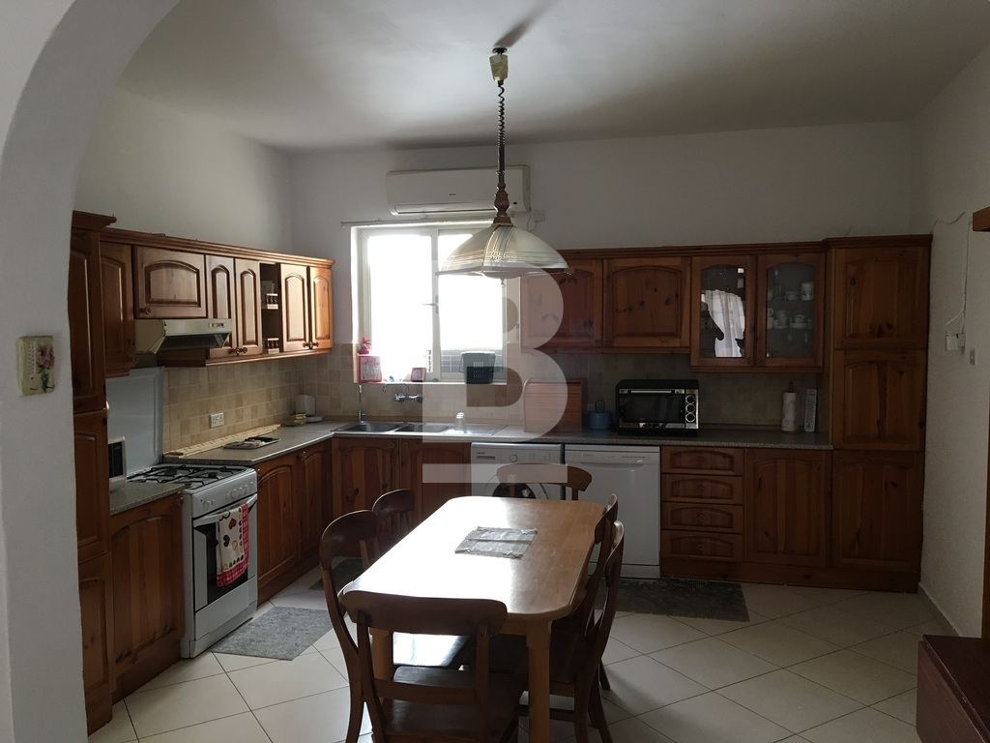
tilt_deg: -3.3
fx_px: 829
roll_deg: +1.4
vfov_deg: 48.2
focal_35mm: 29
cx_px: 495
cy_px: 372
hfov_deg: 61.7
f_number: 2.2
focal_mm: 4.15
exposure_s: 1/33
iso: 64
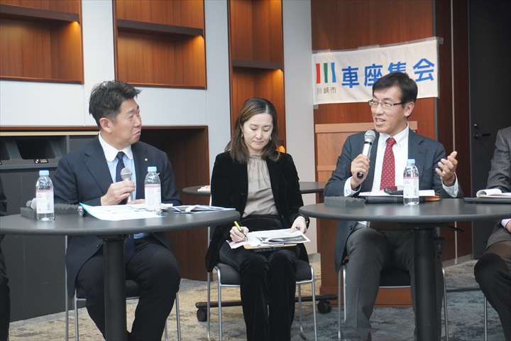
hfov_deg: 35.1
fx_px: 809
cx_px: 256
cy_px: 170
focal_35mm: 57
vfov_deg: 23.8
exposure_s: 1/160
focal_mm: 38
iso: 3200
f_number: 5.6
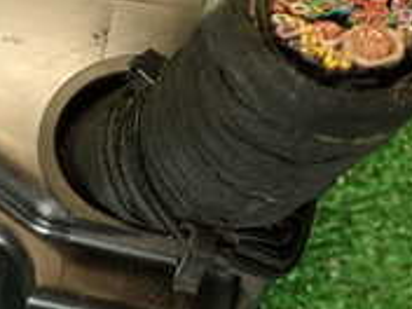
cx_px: -145
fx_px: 1012
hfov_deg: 20.7
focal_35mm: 85
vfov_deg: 17.3
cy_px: 73
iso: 200
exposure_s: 1/60
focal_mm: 4.5
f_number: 2
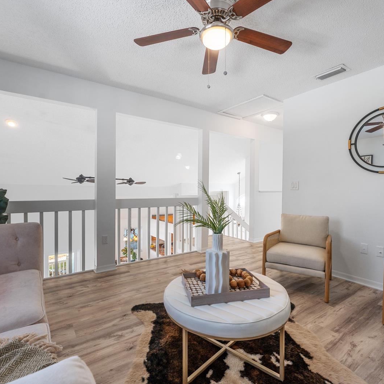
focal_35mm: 19
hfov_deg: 78.3
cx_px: 200
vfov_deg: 78.4
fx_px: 236
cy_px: 192
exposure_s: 1/25
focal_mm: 14.6
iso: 320
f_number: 7.1
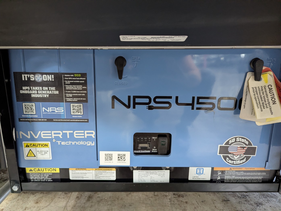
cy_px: 106
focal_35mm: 24
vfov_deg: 56.9
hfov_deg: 71.5
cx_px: 140
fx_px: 195
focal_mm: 6.81
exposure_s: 1/120
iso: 1160
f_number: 1.85
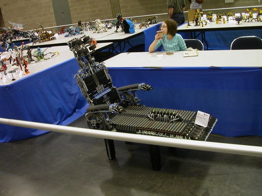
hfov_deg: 50.1
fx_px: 280
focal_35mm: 37
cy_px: 98
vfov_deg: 38.7
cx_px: 131
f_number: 2.7
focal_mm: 5.6
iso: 100
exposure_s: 1/10.5
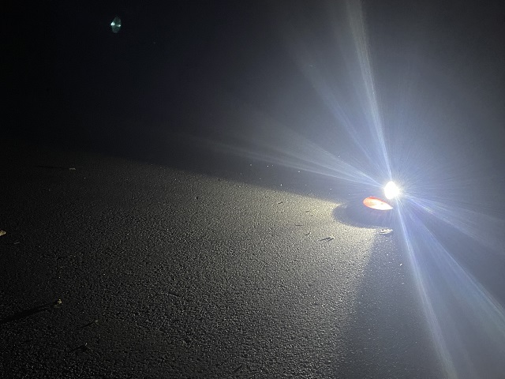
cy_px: 190
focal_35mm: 25
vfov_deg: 54.9
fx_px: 365
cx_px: 252
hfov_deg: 69.4
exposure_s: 1/30
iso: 800
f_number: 1.6
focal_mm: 5.1
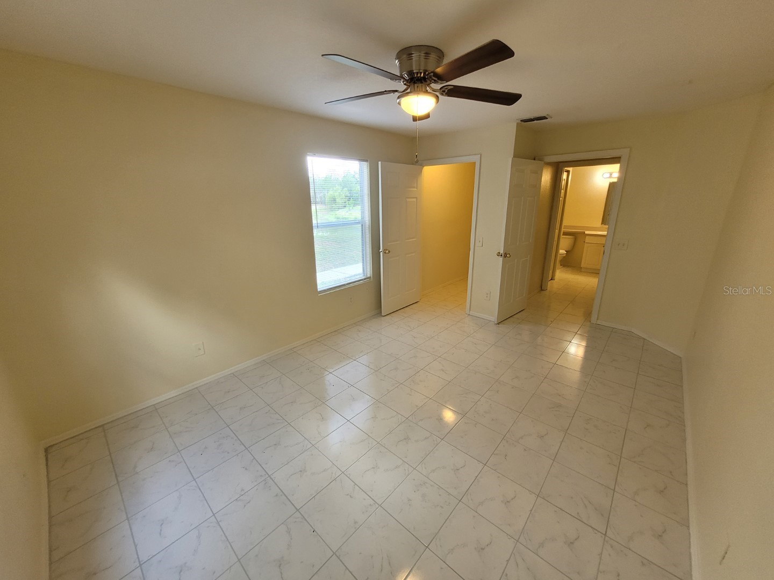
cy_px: 290
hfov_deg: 106.2
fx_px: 291
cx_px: 387
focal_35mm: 13
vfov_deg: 89.9
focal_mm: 1.74
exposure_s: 1/60
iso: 160
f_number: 2.2
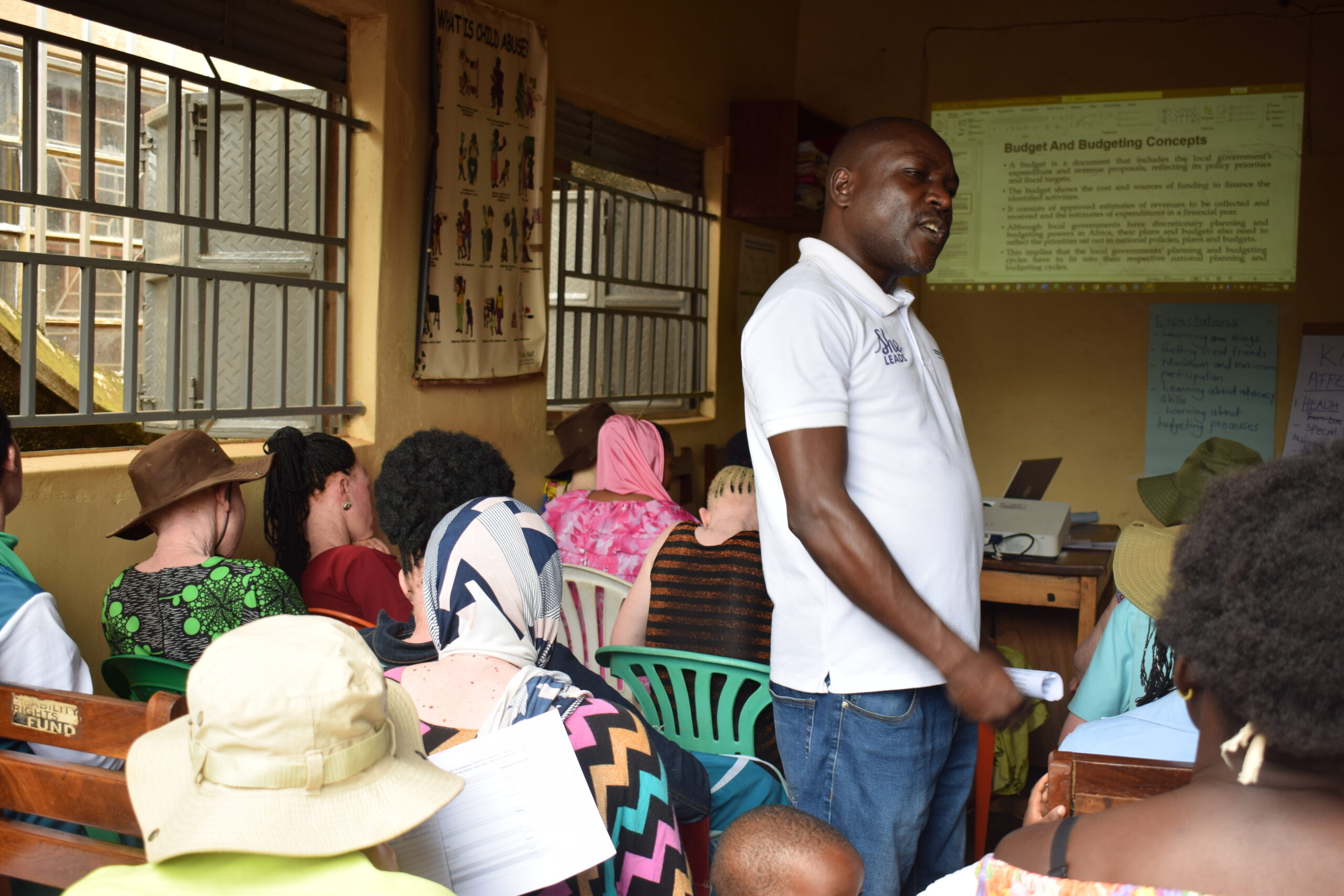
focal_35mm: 40
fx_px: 1512
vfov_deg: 33.0
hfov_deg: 47.9
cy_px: 448
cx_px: 672
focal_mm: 27
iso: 100
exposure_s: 1/40
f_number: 4
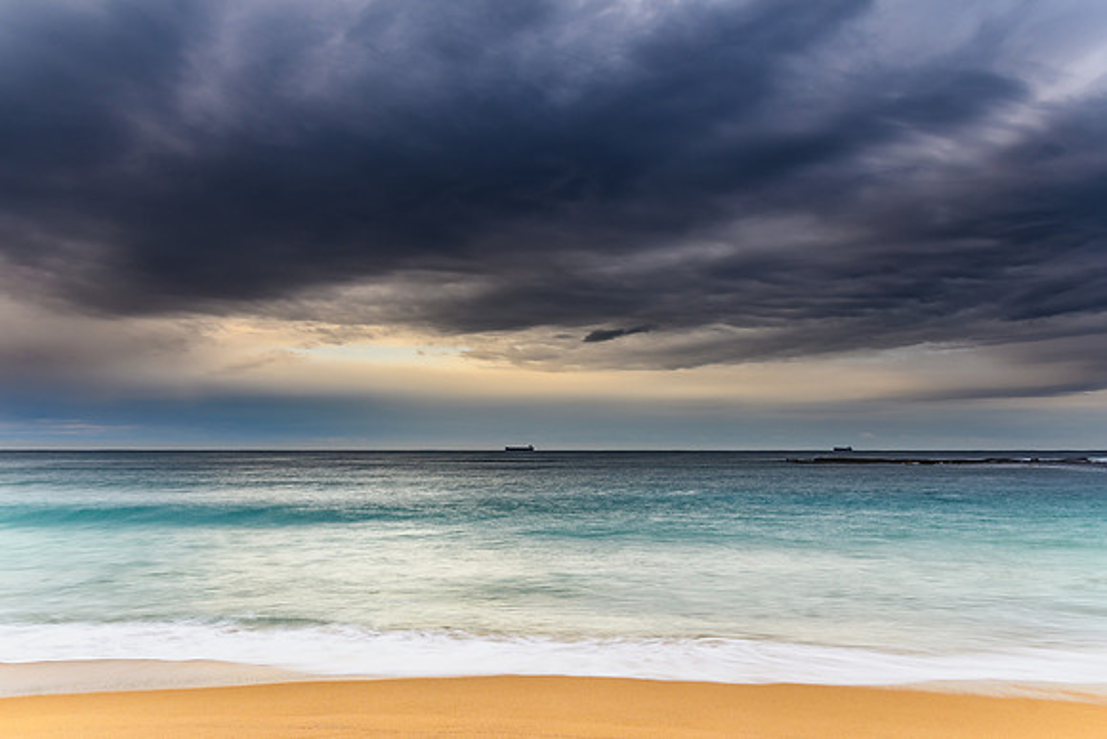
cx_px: 554
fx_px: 942
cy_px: 370
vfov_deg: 42.8
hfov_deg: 60.9
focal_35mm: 31
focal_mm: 20
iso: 100
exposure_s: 1.3
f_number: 8
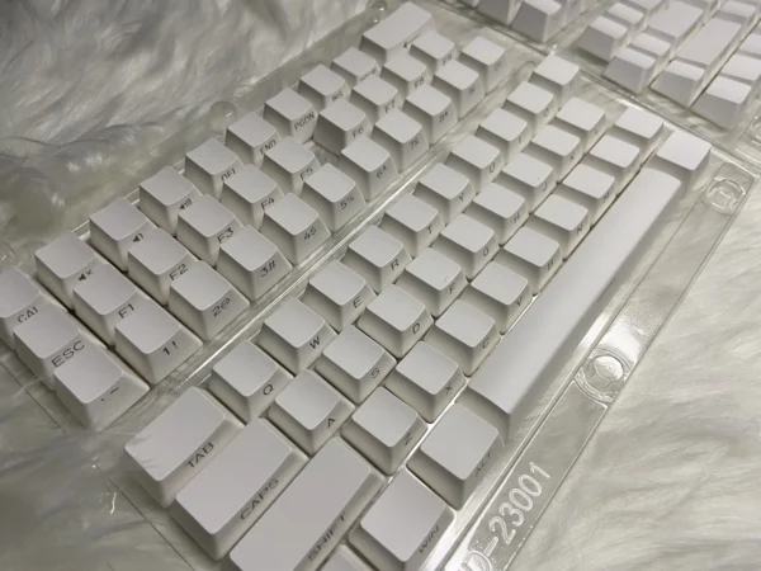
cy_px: 286
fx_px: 572
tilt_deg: -57.3
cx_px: 380
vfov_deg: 53.1
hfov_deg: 67.3
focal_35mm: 26
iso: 125
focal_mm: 4.25
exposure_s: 1/94
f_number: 1.8
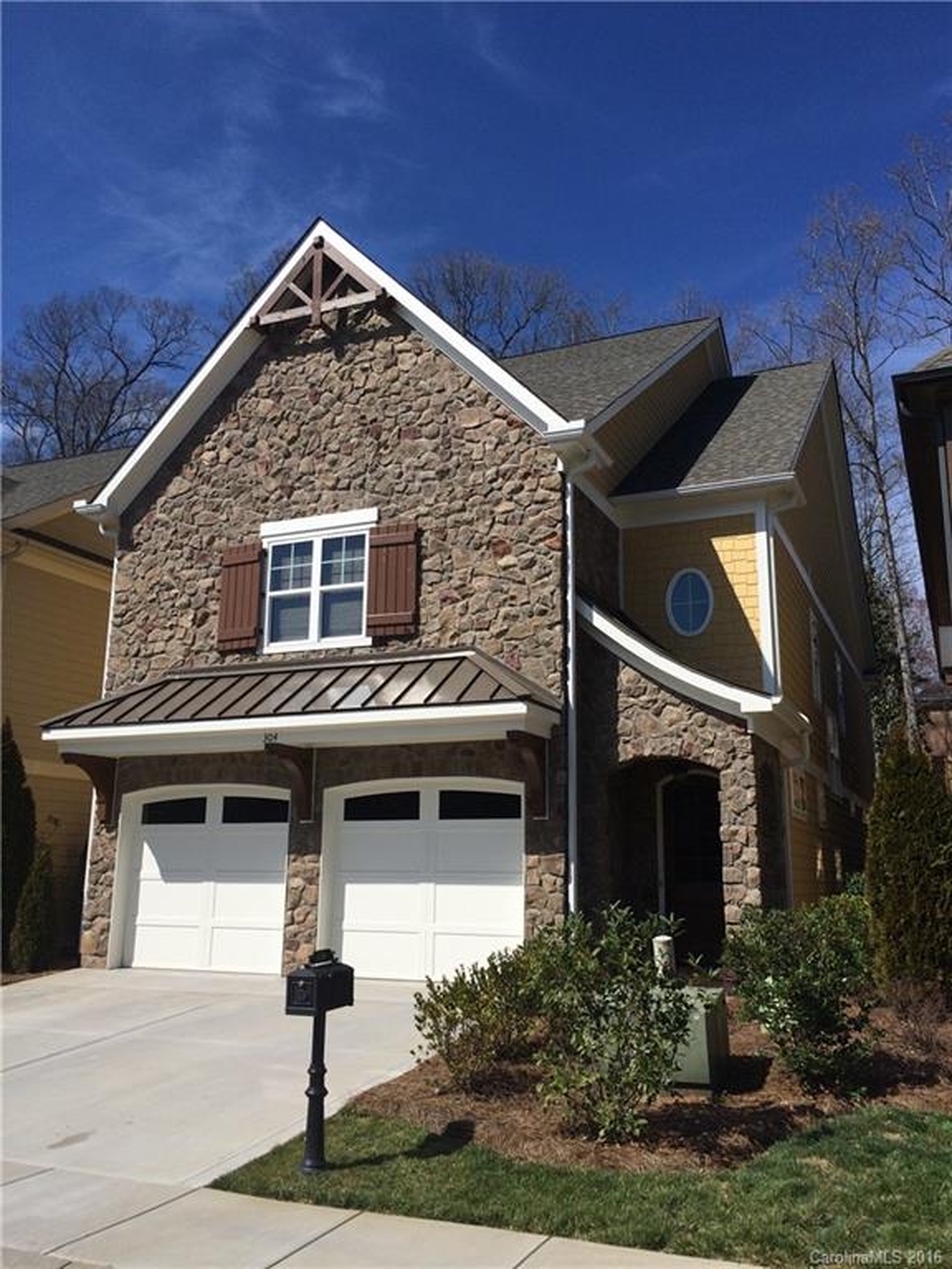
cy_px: 634
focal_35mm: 29
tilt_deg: +14.1
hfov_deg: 48.2
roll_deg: +0.2
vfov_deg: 61.7
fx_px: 1063
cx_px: 476
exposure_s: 1/3425
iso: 32
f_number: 2.2
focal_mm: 4.15
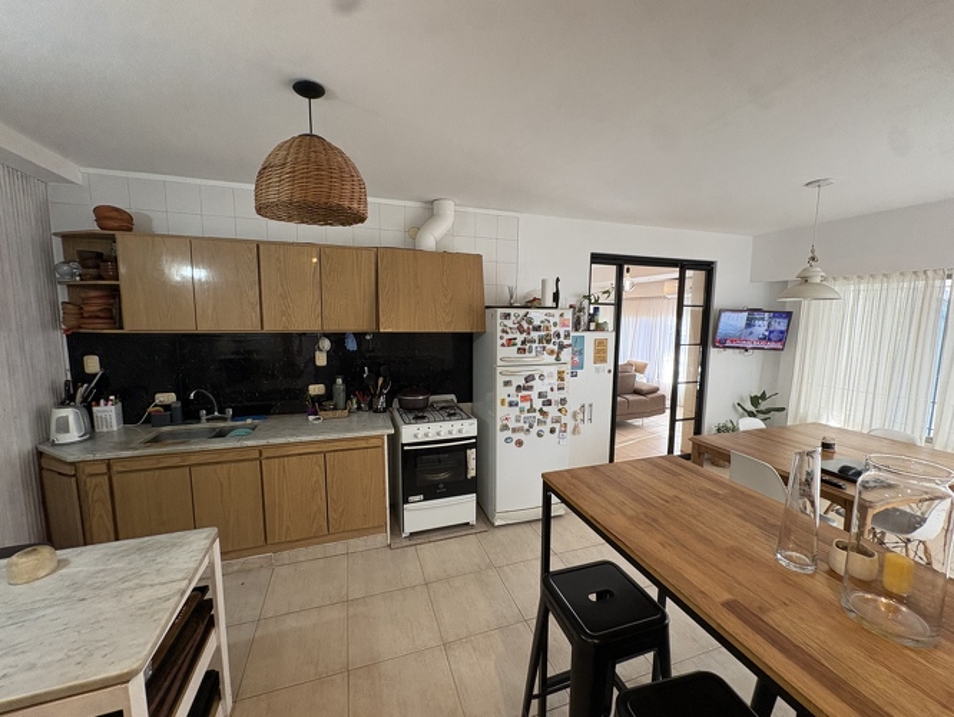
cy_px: 358
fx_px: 386
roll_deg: +0.3
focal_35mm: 14
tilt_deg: -6.3
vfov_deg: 85.7
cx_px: 477
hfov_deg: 102.0
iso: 200
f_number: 2.2
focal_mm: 2.22
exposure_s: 1/50
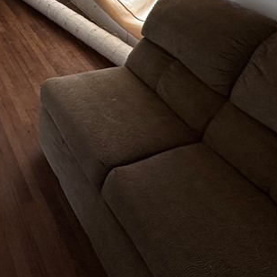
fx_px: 371
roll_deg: -0.1
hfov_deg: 39.5
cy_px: -20
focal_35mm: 41
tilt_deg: -21.5
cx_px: 61
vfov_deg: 35.6
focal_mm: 2.22
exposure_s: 1/99
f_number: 2.2
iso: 250
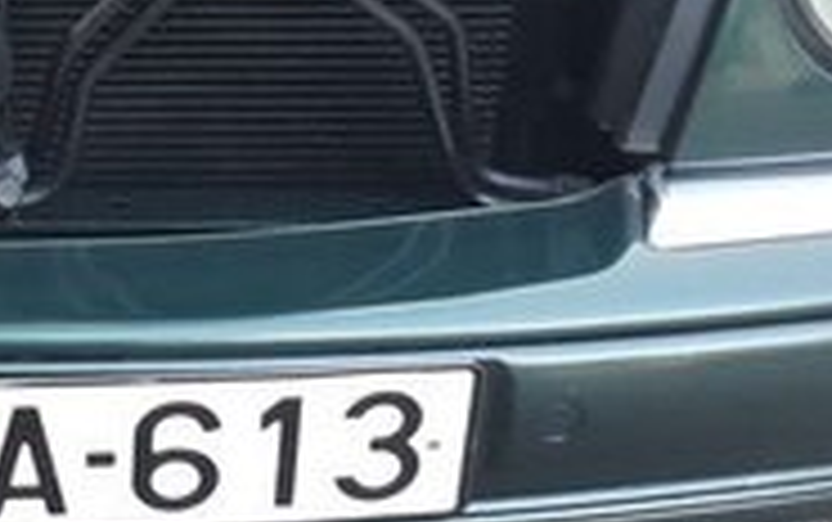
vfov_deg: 11.9
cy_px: -385
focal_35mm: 102
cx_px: -40
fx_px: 2315
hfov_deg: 19.6
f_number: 1.9
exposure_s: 1/33
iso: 125
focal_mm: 3.6
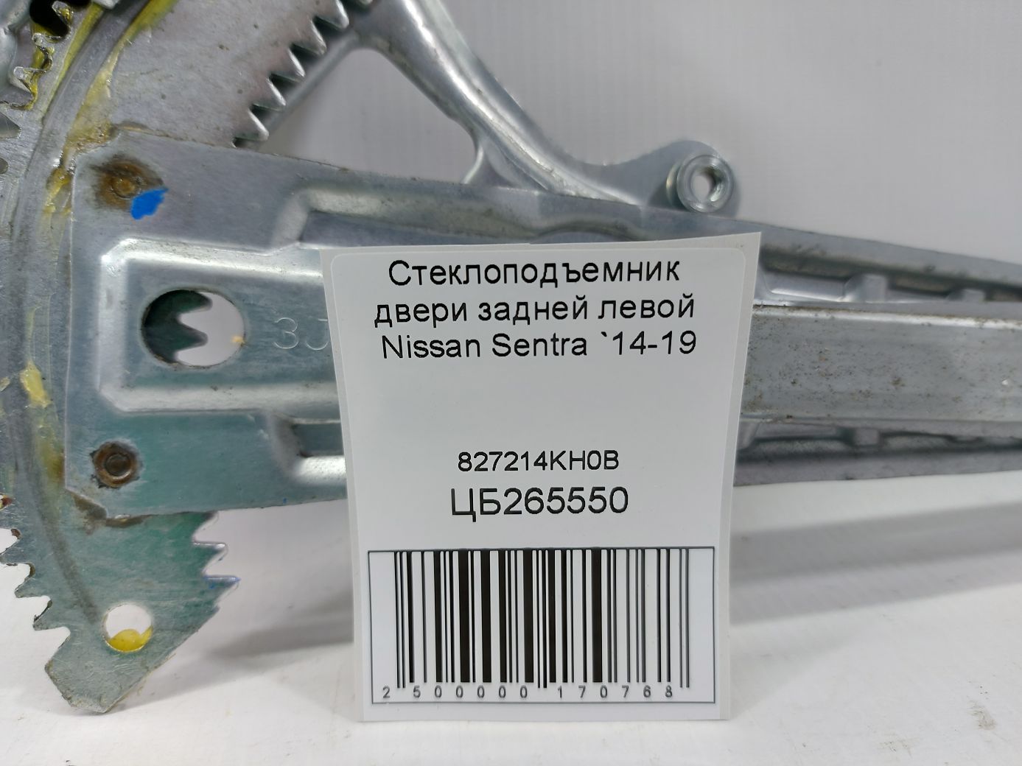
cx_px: 511
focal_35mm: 24
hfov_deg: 71.6
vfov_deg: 56.8
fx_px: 709
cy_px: 383
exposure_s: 1/50
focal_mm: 5.23
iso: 80
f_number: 1.8
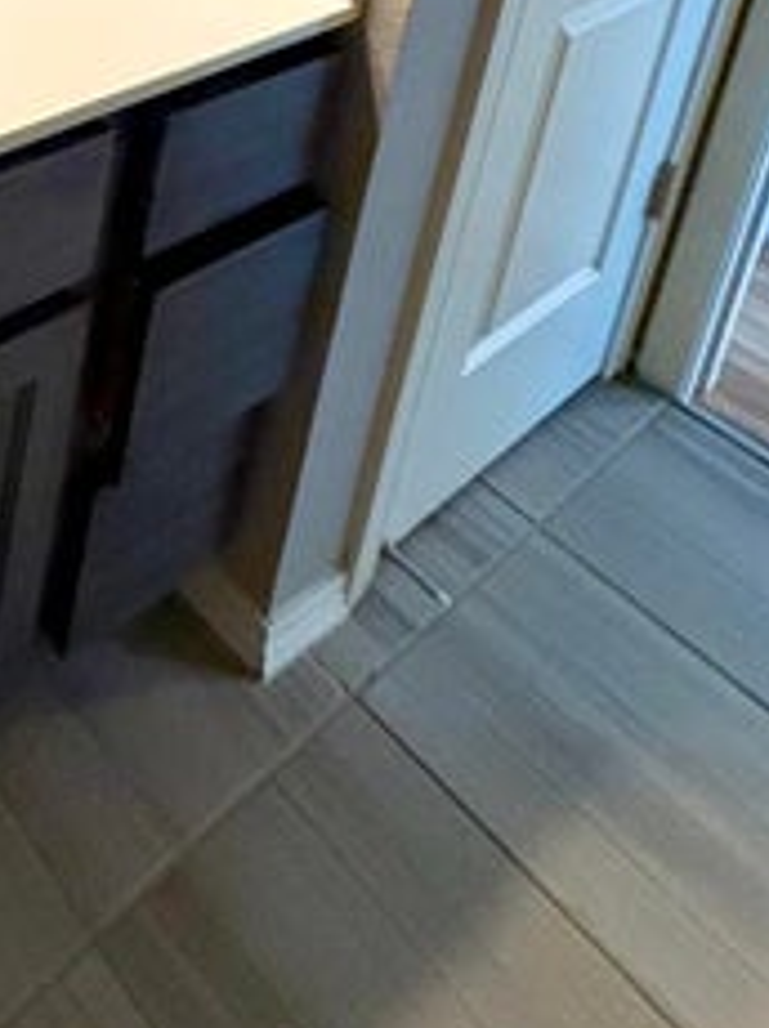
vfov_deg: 35.2
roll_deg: -5.2
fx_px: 1157
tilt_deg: -12.9
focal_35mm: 39
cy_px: -268
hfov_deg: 31.0
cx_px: -152
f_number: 2.2
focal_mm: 2.22
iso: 500
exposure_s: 1/60
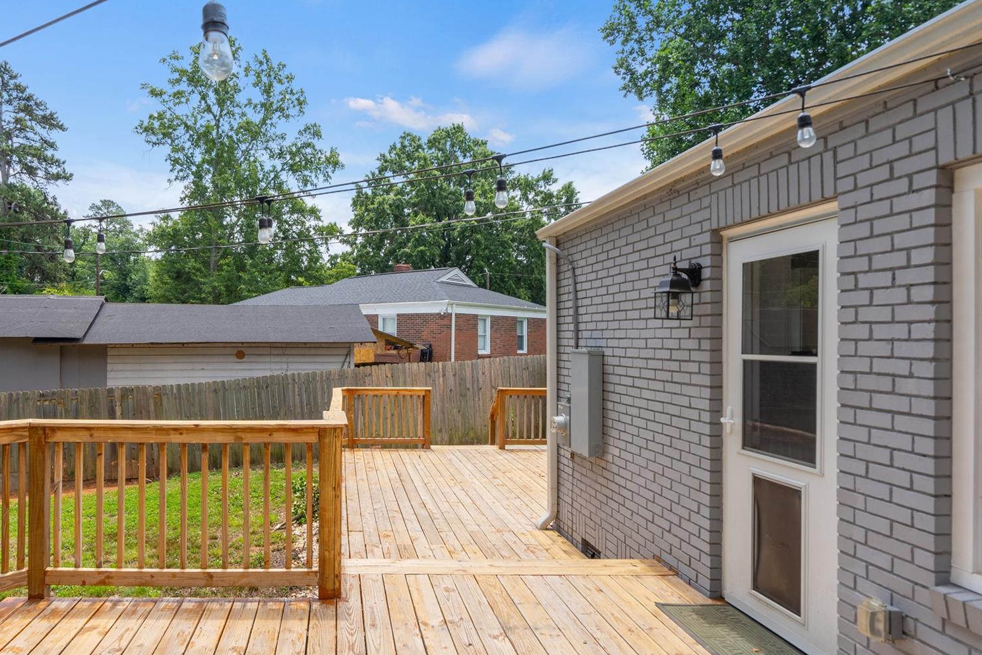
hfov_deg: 76.6
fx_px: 600
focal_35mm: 22
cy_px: 368
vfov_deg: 57.1
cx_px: 345
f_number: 10
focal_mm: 16
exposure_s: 1/125
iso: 100
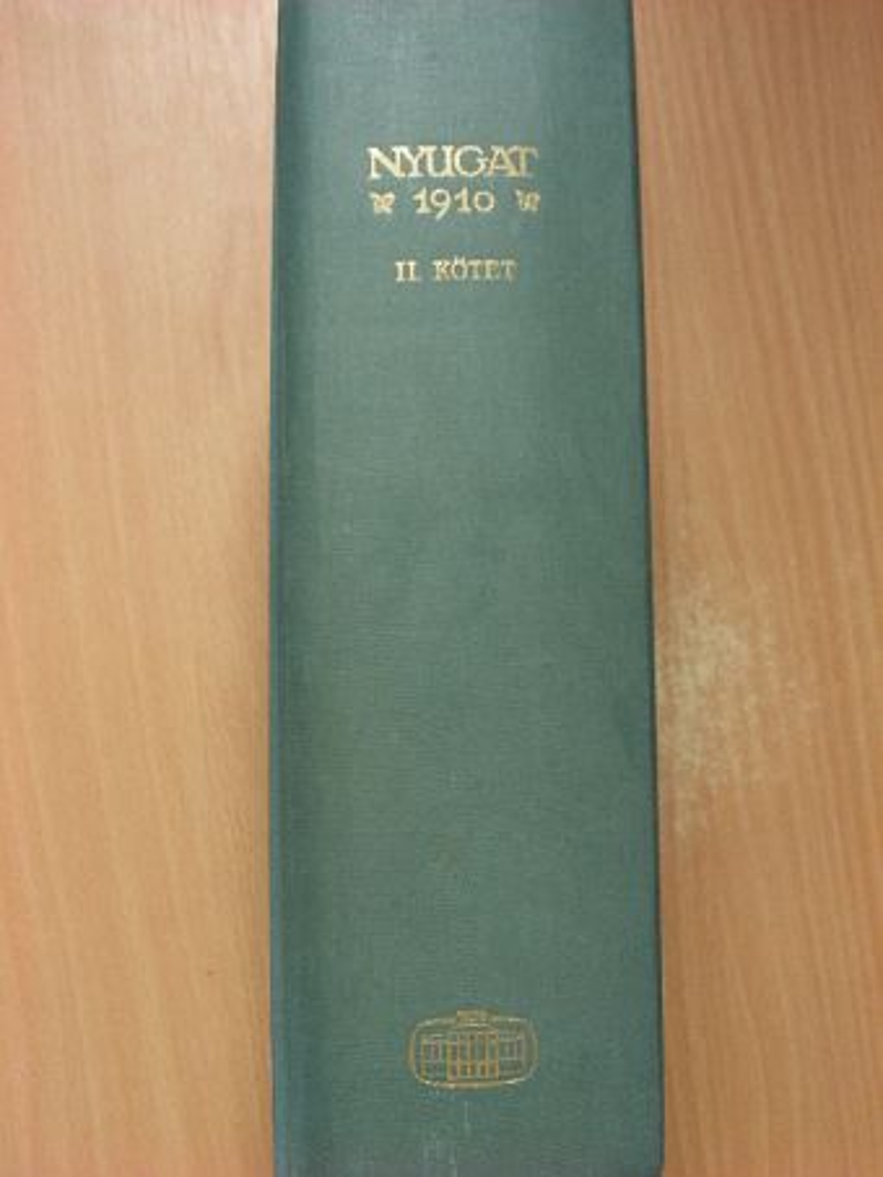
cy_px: 588
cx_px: 442
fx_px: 1632
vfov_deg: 39.6
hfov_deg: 30.3
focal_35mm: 48
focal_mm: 8
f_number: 3.5
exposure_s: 1/30
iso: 148
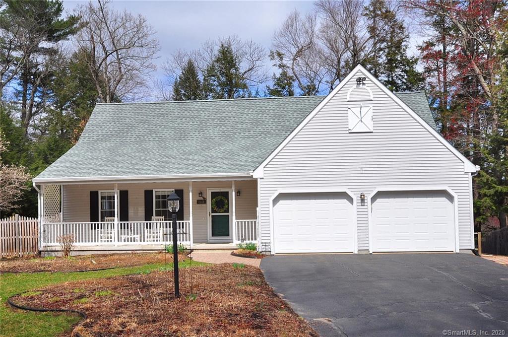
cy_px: 168
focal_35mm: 30
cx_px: 254
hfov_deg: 62.0
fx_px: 423
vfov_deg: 43.5
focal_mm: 20
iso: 200
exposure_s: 1/500
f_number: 9
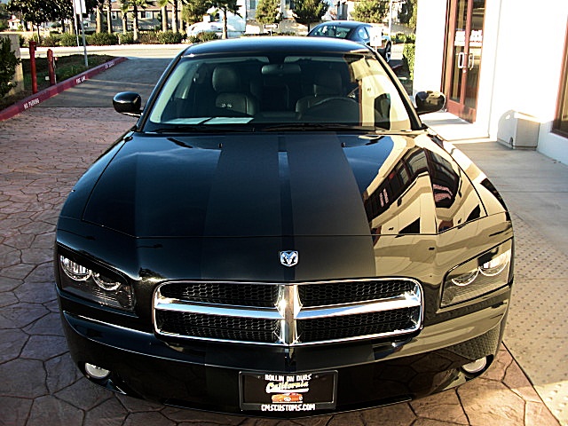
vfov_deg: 39.7
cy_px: 213
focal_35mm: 36
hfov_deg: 51.4
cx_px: 284
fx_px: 591
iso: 50
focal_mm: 6.3
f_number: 2.8
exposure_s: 1/125
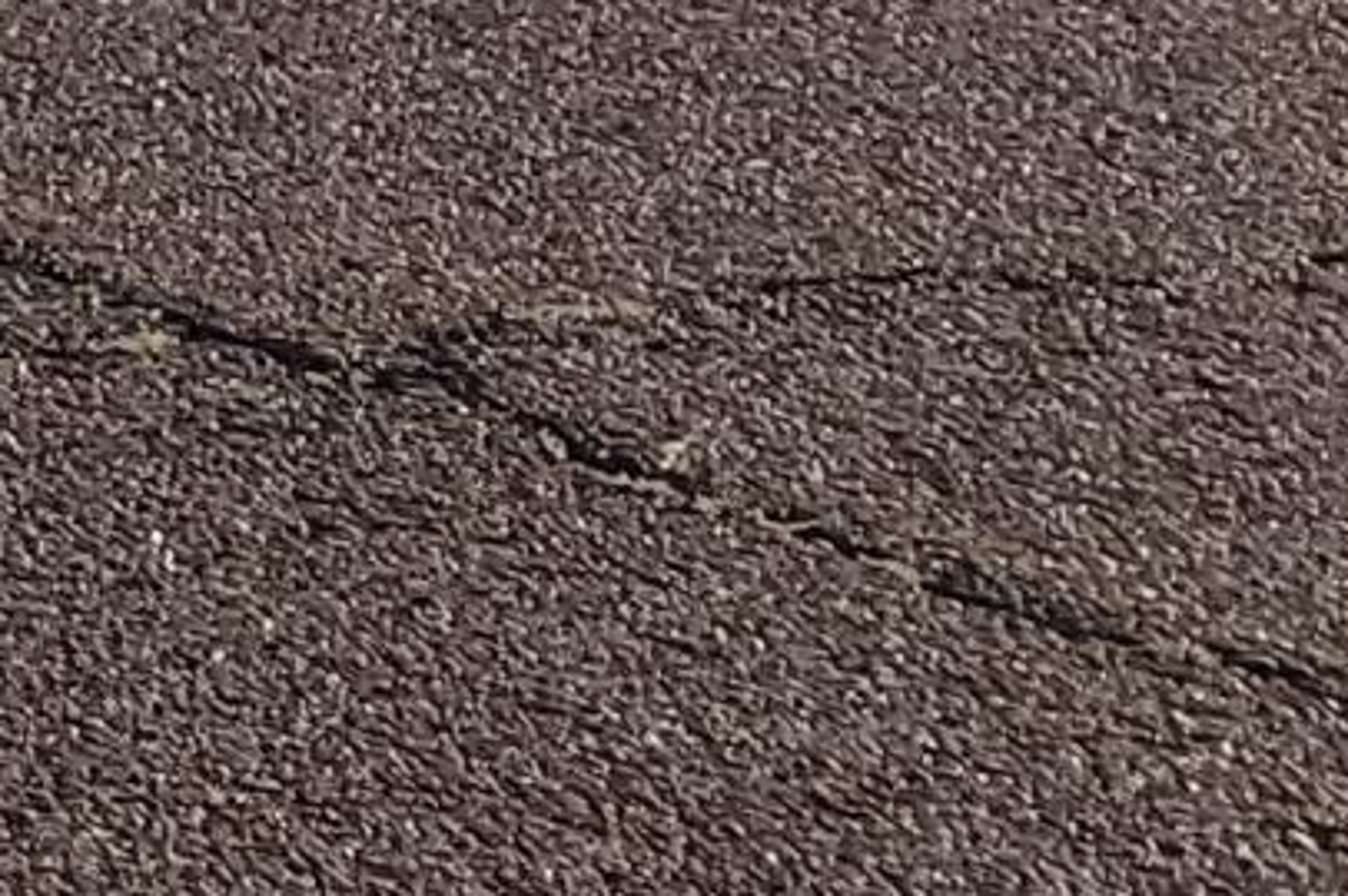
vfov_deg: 6.2
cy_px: -1994
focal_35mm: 200
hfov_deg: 8.3
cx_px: -3025
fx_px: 7483
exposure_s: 1/1255
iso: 50
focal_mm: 4.3
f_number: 2.4
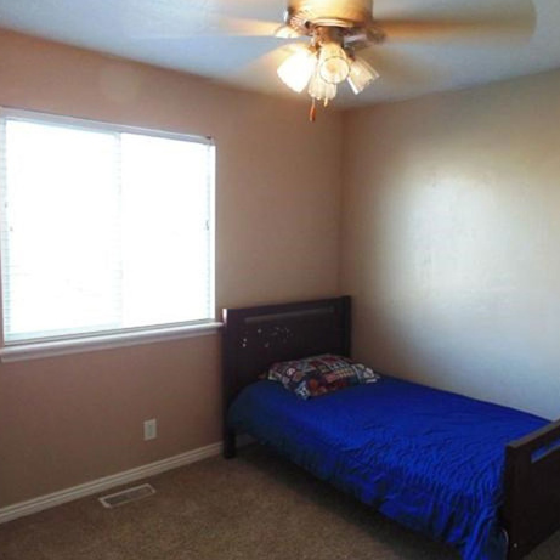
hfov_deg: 58.6
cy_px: 270
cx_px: 335
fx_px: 494
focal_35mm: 27
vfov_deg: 59.1
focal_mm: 4
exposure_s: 1/30
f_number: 3.1
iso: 250
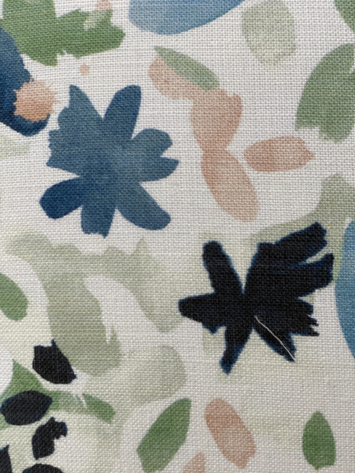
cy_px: 236
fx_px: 711
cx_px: 178
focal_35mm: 52
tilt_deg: -27.1
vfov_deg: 36.8
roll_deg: -3.4
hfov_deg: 28.0
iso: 250
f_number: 2
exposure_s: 1/68
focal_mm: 6
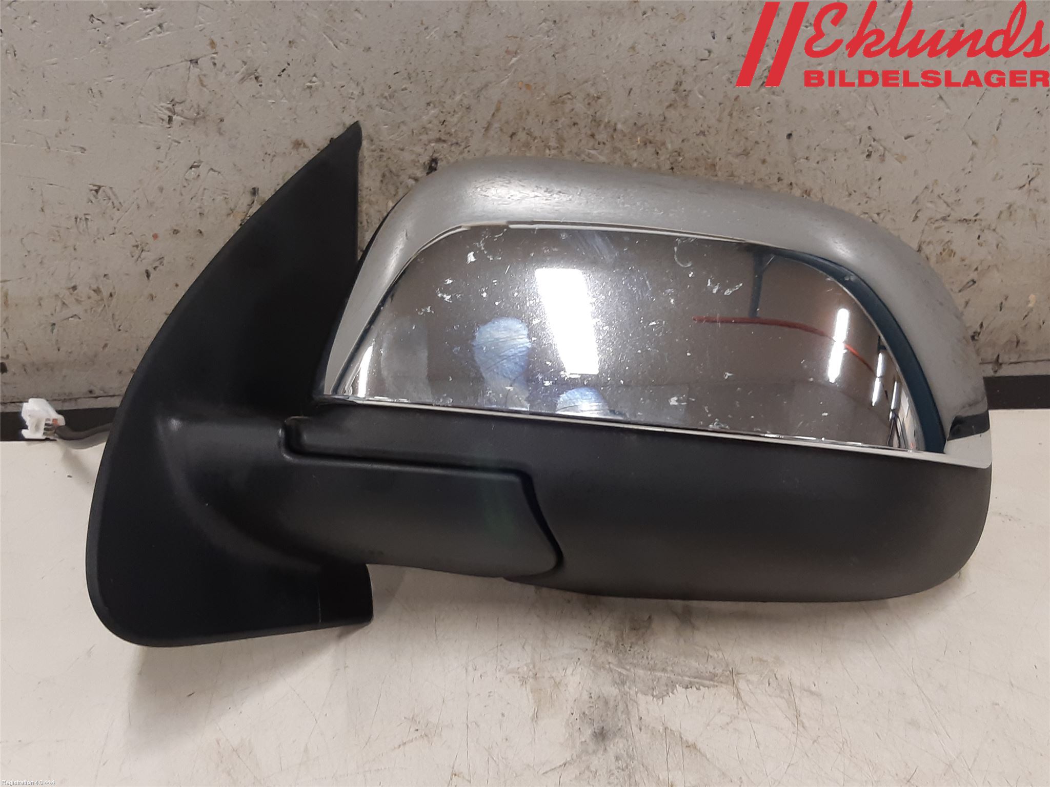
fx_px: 789
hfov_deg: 67.3
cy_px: 394
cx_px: 525
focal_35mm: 26
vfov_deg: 53.1
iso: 125
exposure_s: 1/50
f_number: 1.7
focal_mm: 3.93
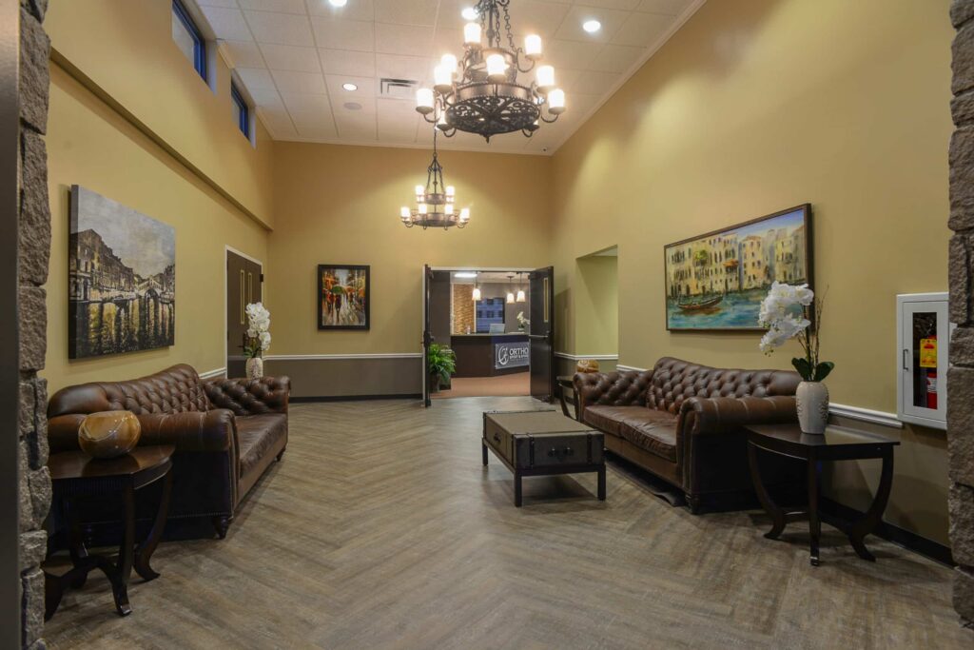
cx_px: 487
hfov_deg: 84.0
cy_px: 325
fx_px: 541
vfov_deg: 61.9
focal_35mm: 20
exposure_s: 1/1.25
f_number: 9
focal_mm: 20
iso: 100
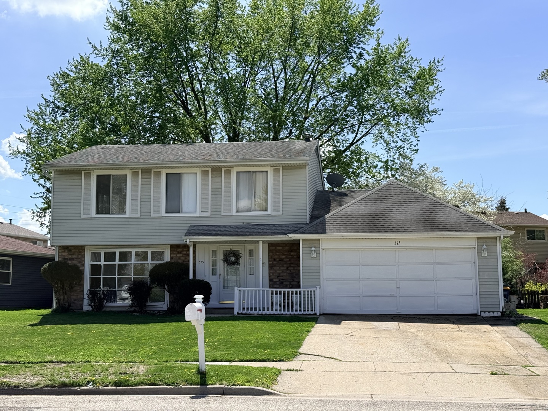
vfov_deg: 30.3
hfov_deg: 39.7
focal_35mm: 48
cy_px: 206
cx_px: 274
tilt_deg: +7.2
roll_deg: +0.2
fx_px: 760
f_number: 1.78
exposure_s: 1/6536
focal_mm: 6.76
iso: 100
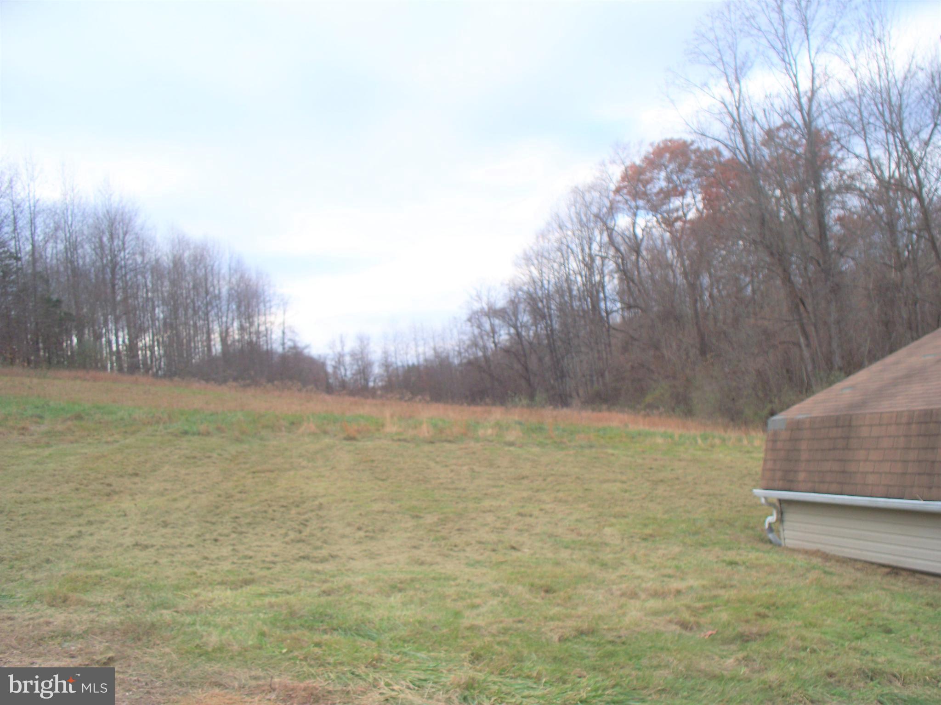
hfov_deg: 51.4
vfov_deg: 39.7
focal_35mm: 36
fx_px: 979
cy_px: 352
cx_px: 470
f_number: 2.8
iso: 64
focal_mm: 7.54
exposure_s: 1/250
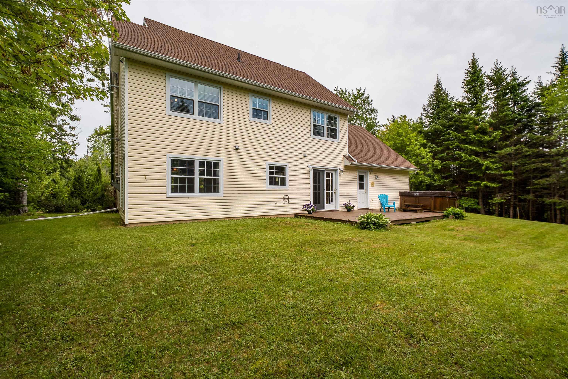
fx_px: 237
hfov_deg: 100.4
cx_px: 284
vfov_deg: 77.3
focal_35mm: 15
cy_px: 190
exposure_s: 1/2000
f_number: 5.6
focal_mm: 10
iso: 400
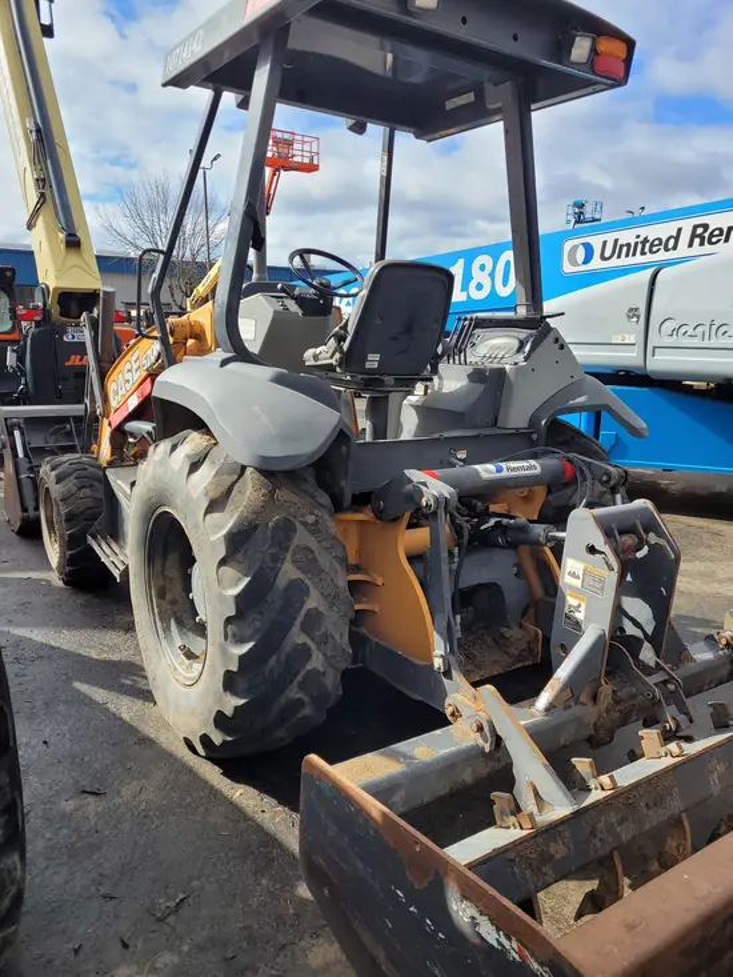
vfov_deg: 67.3
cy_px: 488
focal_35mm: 26
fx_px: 734
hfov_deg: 53.1
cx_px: 366
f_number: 1.8
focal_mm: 5.4
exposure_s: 1/1314
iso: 40
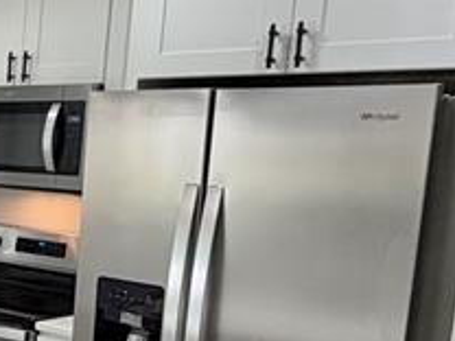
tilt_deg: -8.6
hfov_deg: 21.3
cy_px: 260
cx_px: -311
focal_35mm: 69
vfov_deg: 21.1
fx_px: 907
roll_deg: -0.9
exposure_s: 1/121
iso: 125
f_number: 2.2
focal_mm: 2.22
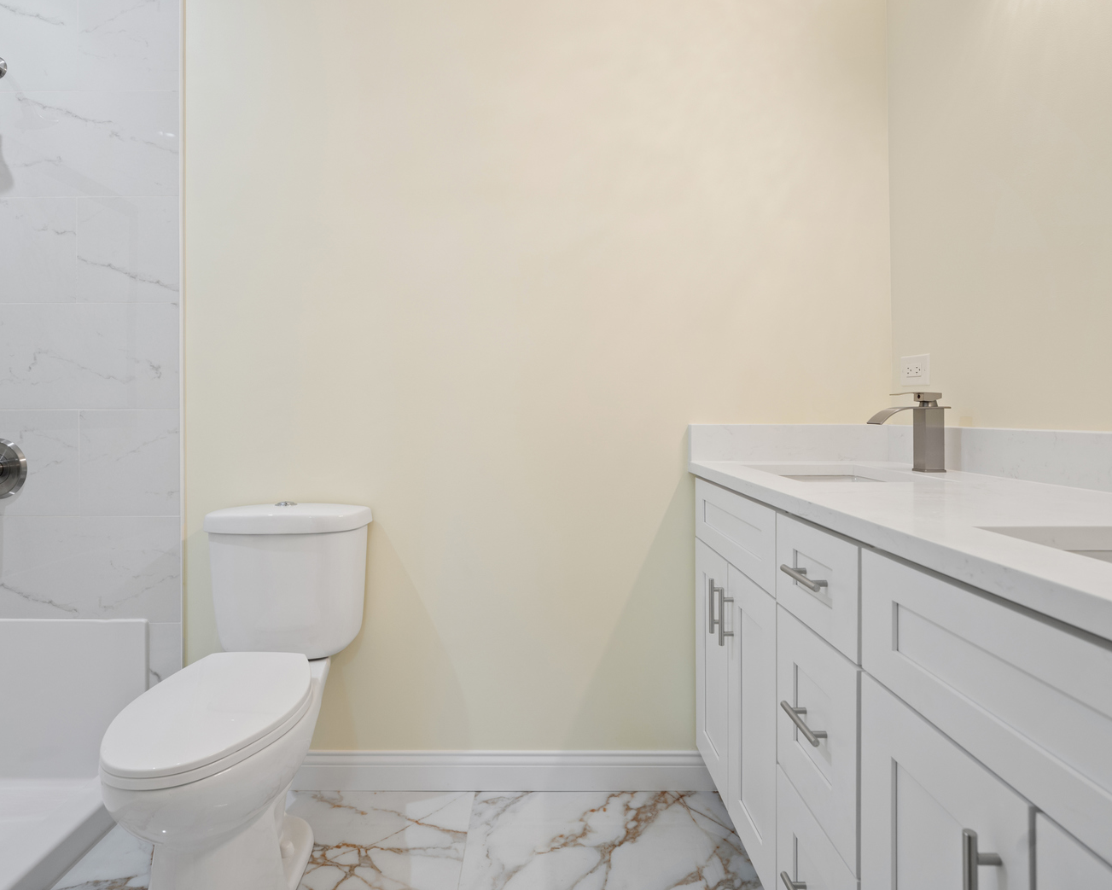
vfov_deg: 51.5
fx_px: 922
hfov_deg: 61.9
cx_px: 468
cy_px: 438
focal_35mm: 28
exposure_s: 1/6
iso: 250
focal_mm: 24
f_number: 9
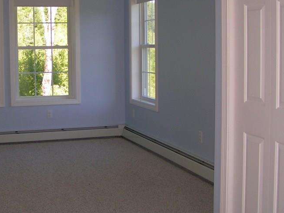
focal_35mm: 60
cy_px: 82
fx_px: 492
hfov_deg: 31.8
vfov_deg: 24.3
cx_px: 83
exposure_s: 1/80
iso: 50
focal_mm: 5.8
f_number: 2.8
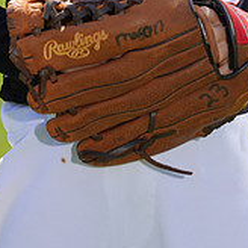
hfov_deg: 2.5
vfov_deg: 2.5
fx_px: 5731
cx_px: 125
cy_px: -160
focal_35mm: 707
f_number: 8
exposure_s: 1/250
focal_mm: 235
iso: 100
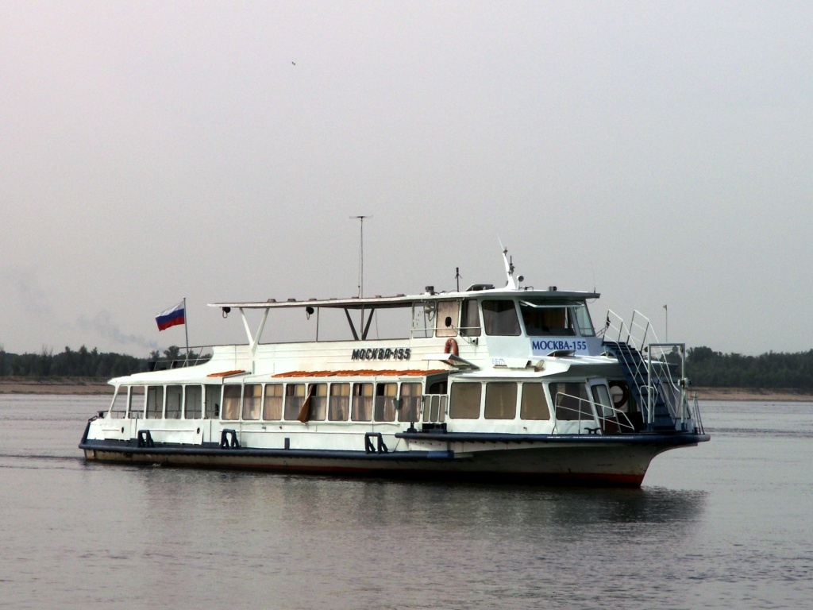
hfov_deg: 11.4
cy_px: 305
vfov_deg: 8.6
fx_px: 4063
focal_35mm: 173
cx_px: 406
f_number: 6.3
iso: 50
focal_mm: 28.32
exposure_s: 1/500
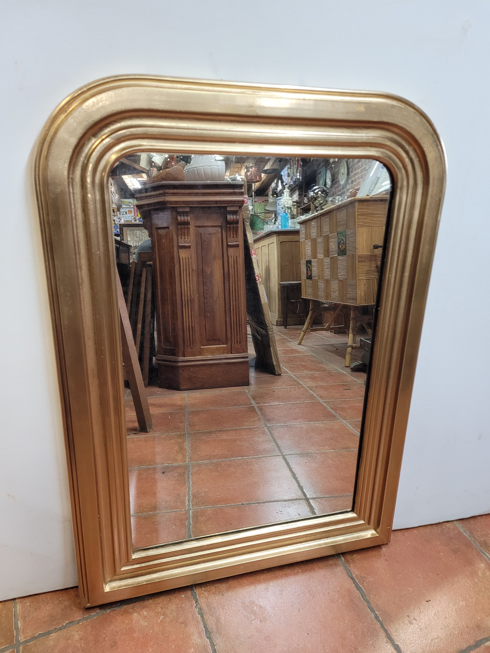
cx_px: 245
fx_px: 491
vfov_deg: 67.3
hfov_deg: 53.1
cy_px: 326
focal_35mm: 26
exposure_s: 1/50
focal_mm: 5.4
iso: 400
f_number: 1.8
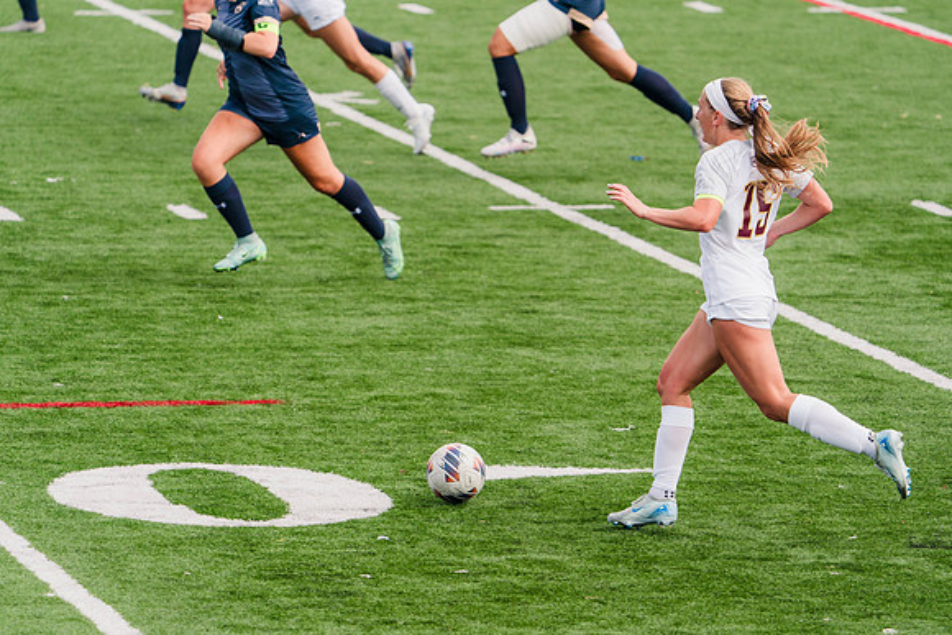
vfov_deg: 3.8
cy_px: 297
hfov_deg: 5.7
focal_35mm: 360
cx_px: 507
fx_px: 9521
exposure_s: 1/1600
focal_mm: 338
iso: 500
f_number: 6.3
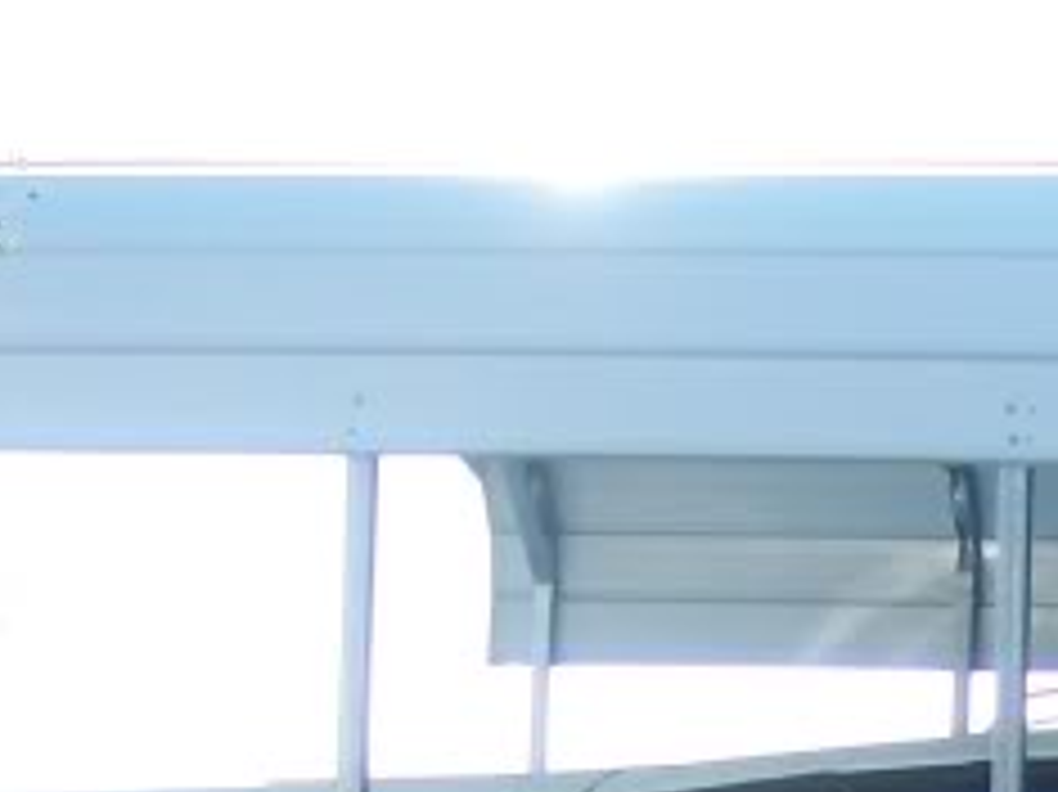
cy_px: 1222
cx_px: 1396
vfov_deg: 9.2
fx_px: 4796
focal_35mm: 157
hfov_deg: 12.2
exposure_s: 1/500
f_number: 2.8
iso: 80
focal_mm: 6
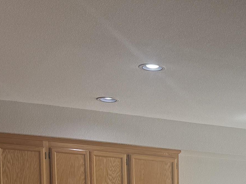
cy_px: 291
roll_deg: -0.2
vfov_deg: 16.0
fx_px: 590
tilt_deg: -5.0
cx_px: 268
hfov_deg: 22.3
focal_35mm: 83
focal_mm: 6.76
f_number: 1.78
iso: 64
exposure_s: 1/204
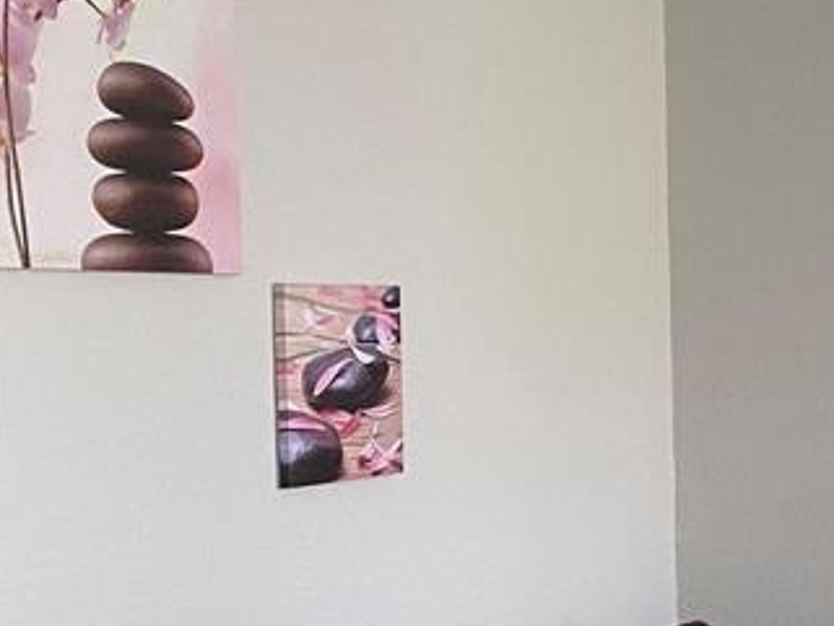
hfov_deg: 19.8
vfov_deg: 17.8
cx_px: 1315
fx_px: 2000
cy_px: 397
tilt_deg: -2.8
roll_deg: +0.3
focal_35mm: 83
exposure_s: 1/60
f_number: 1.8
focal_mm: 4.25
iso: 160
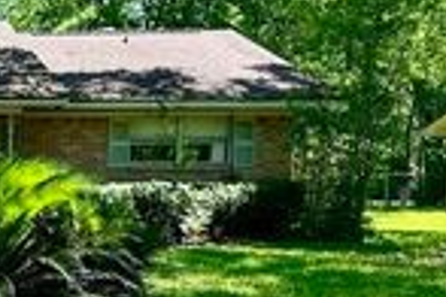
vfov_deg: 15.9
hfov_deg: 20.7
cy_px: 265
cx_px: -203
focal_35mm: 85
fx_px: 1053
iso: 80
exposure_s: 1/611
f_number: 1.78
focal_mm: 6.86
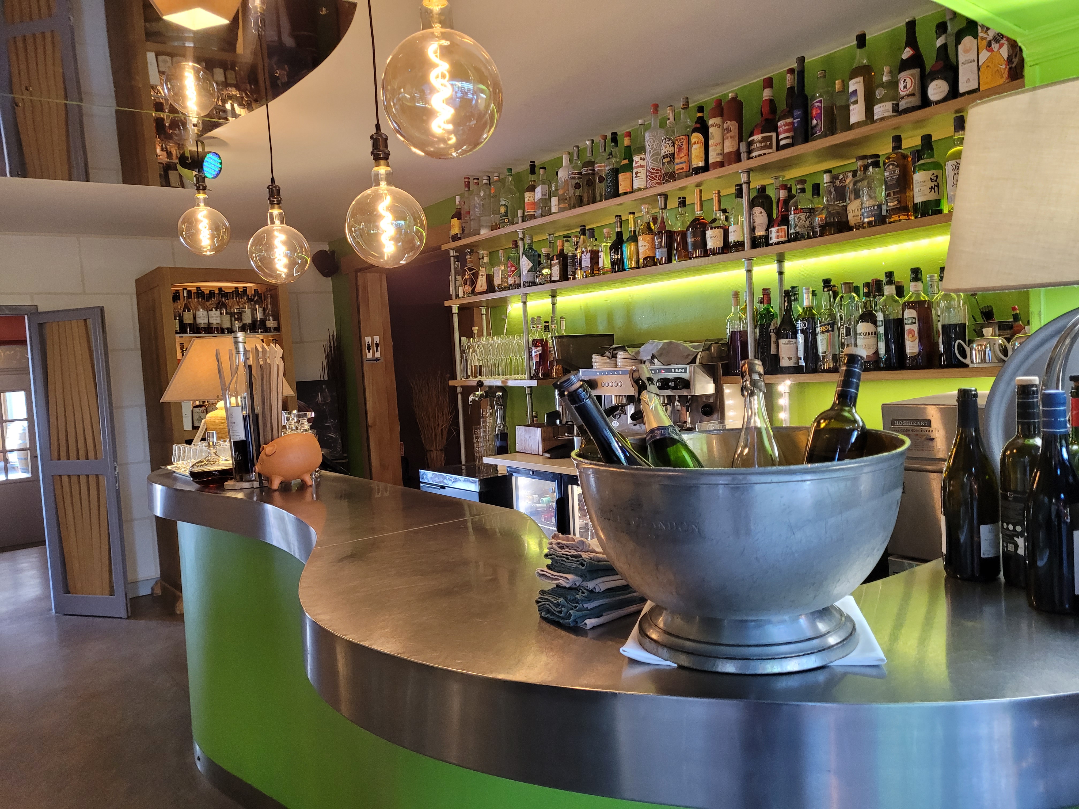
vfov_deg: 53.1
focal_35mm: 26
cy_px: 404
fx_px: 810
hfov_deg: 67.3
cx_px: 540
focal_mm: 5.4
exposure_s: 1/50
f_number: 1.8
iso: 320
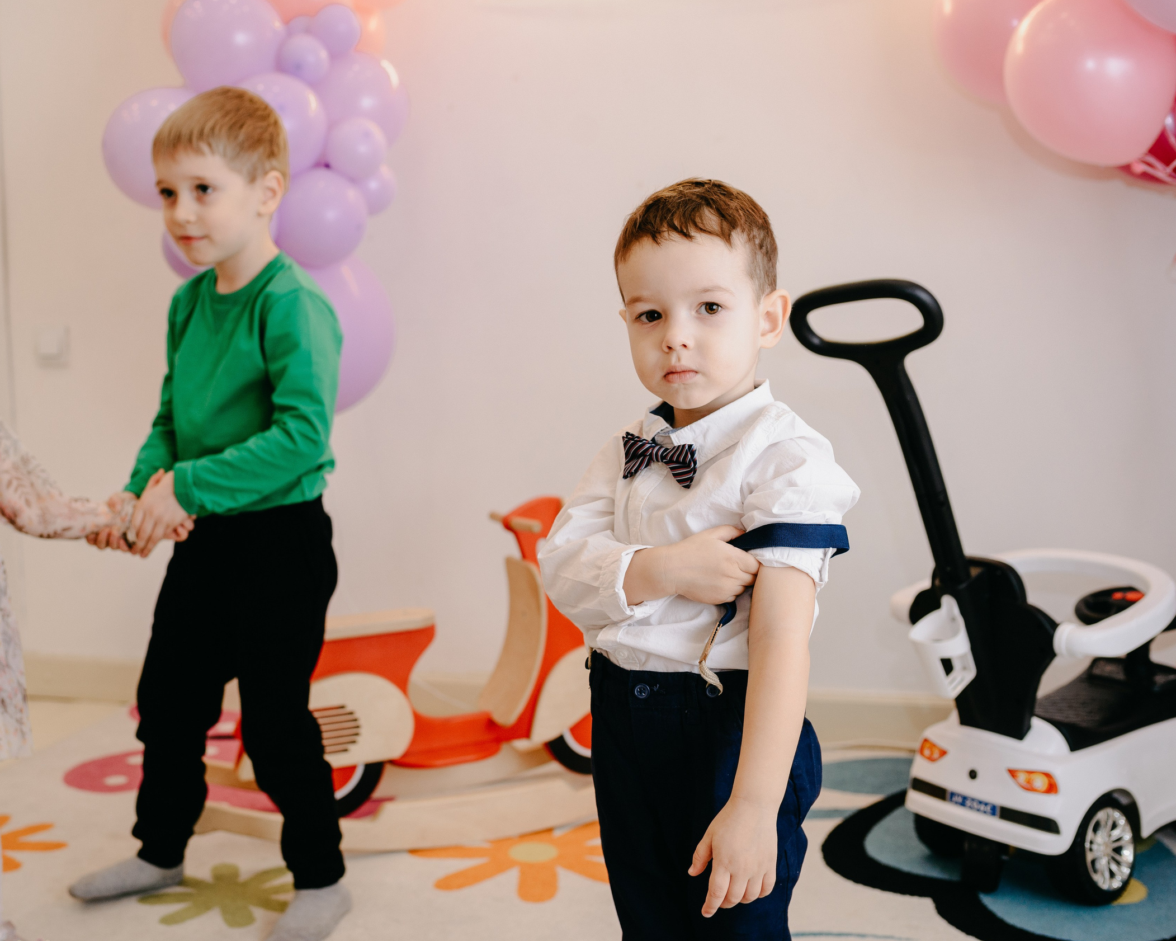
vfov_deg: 37.3
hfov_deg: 45.6
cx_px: 488
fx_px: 1392
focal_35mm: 40
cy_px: 470
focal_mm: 35
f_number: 3.2
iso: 400
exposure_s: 1/160
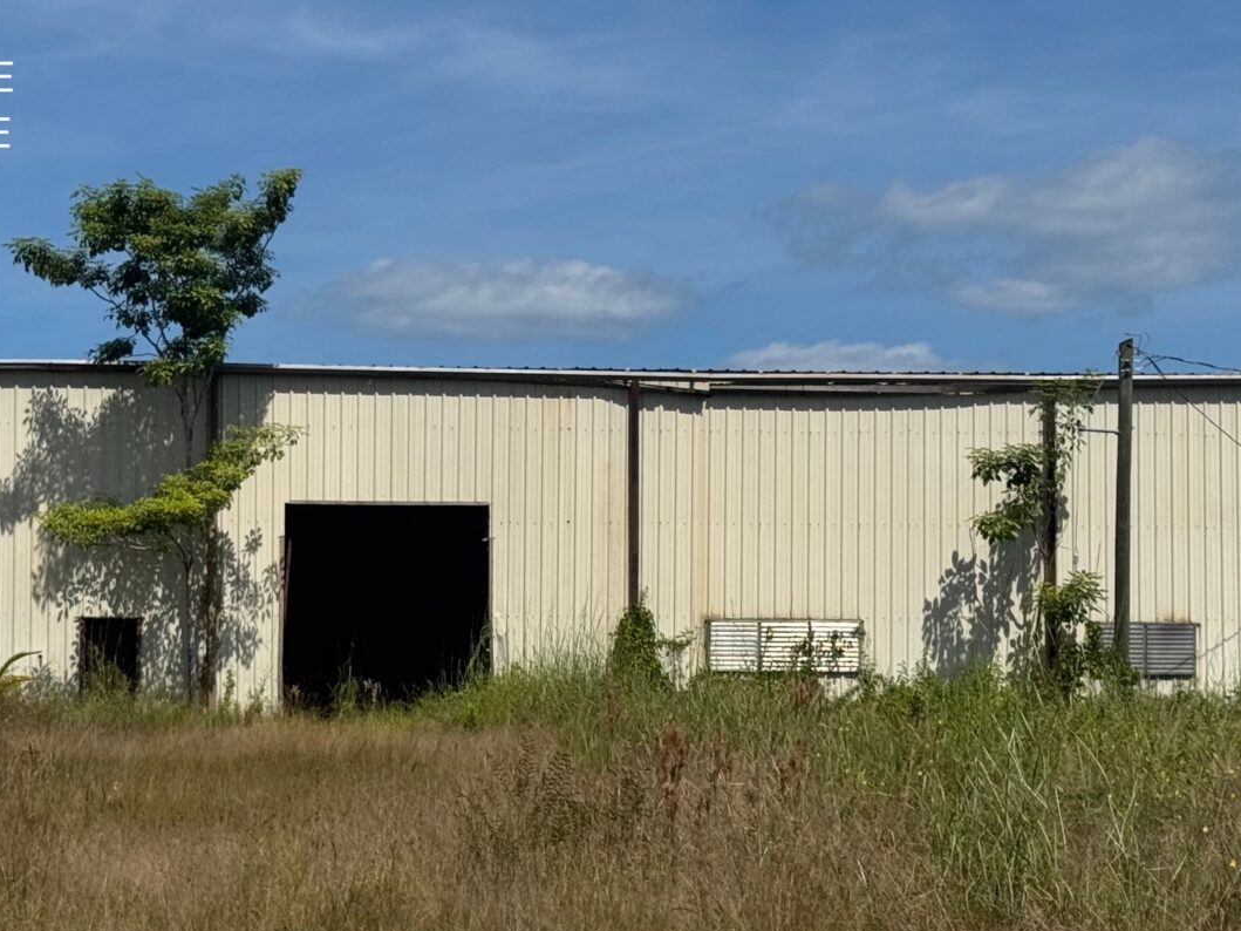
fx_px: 3119
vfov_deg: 17.0
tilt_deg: +2.9
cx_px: 632
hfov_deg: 22.5
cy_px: 544
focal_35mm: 87
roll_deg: -0.2
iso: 64
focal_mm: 6.76
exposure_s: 1/9009
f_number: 1.78
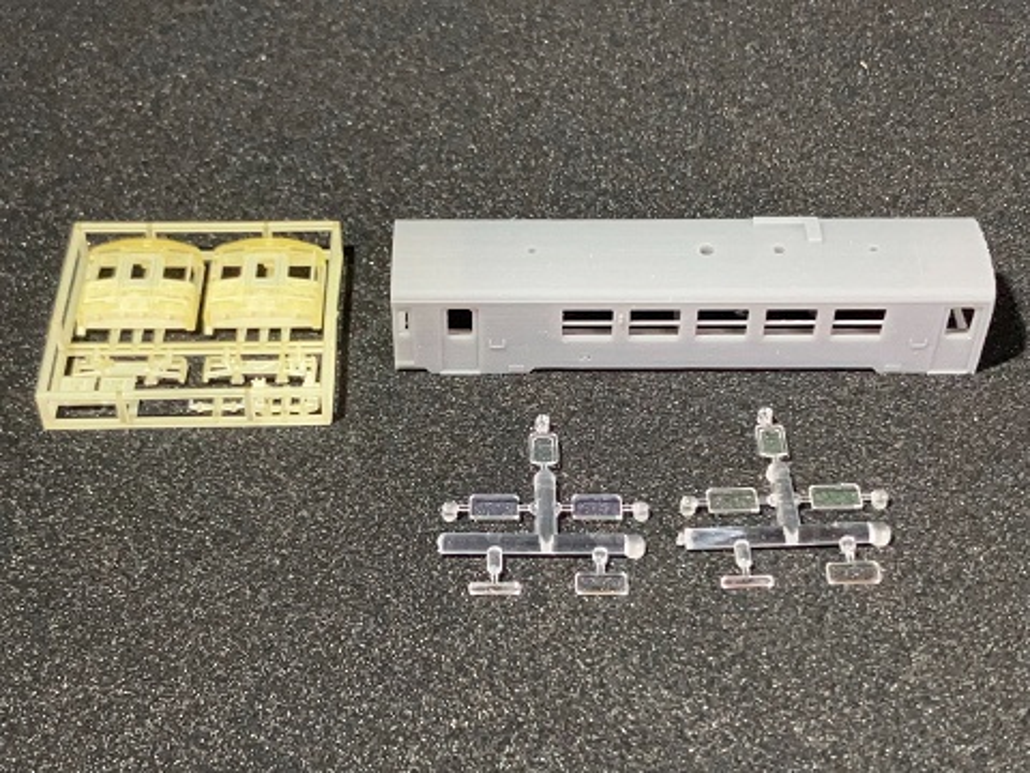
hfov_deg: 36.2
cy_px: 386
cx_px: 515
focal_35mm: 53
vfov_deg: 27.5
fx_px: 1577
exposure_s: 1/49
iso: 320
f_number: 1.8
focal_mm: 3.99
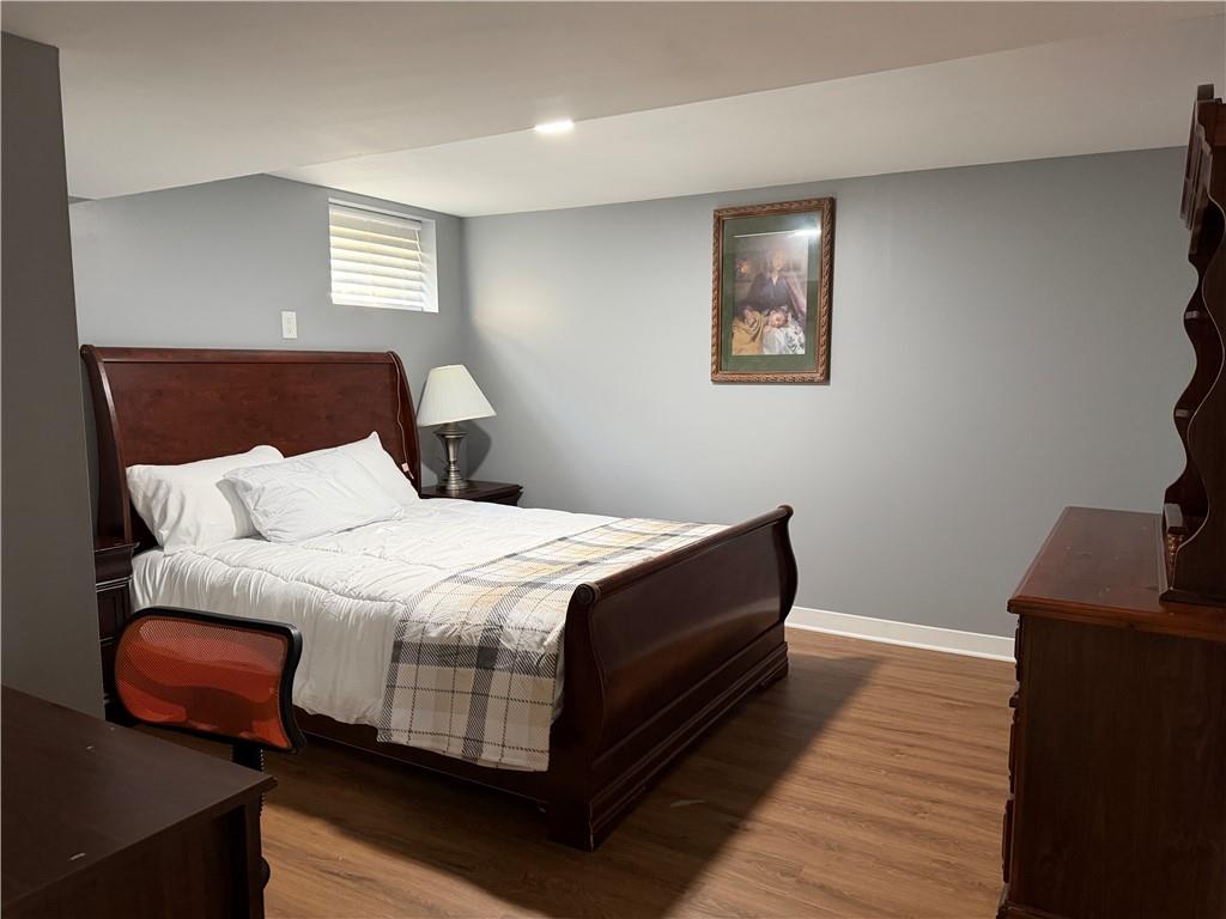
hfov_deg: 71.6
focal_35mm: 24
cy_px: 460
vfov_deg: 56.8
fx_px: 850
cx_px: 613
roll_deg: +0.8
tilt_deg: -6.4
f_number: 1.78
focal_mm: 6.76
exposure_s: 1/60
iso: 500
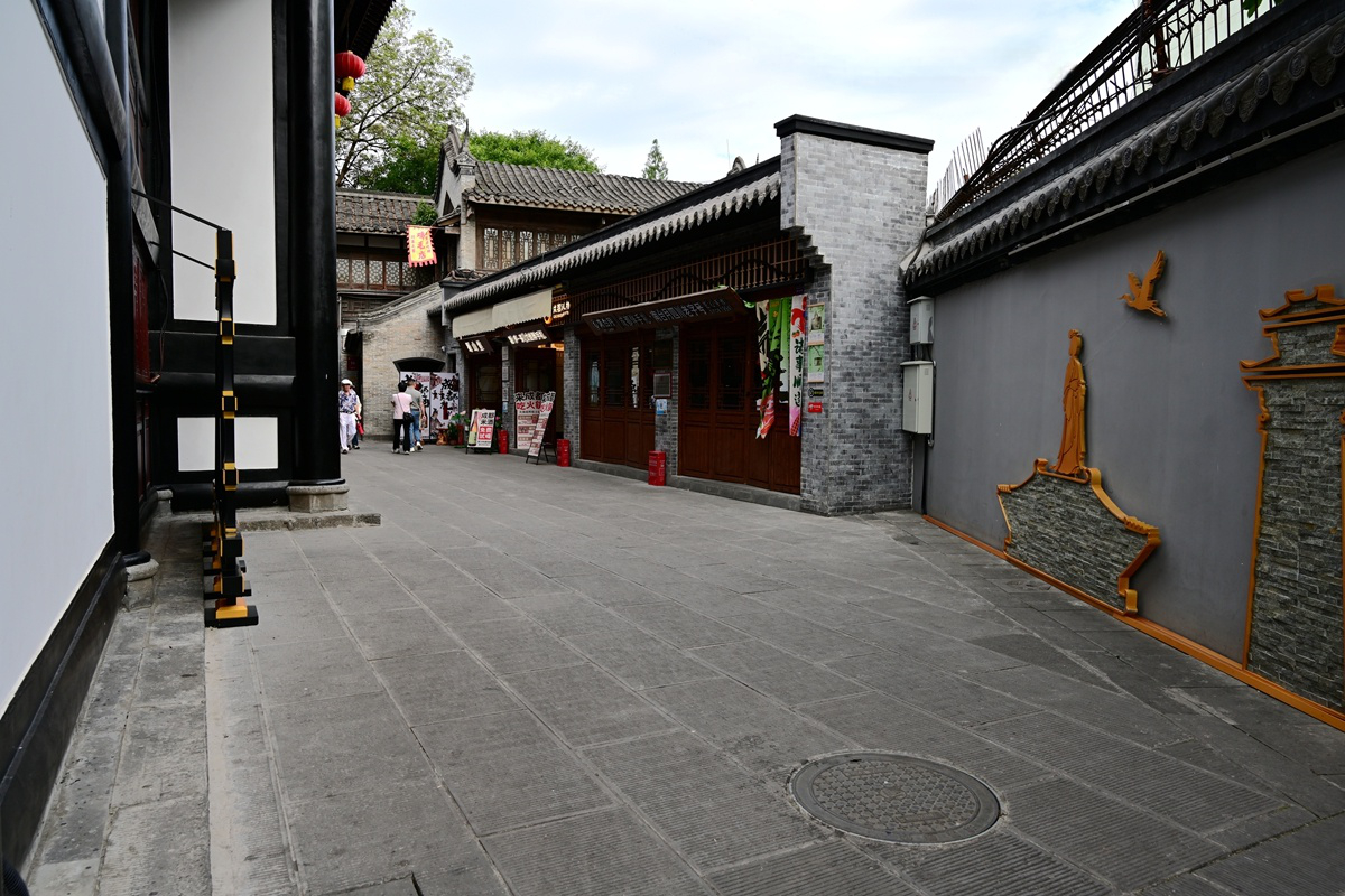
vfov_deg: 53.1
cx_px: 672
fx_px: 897
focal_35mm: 24
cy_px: 448
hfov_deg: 73.7
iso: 100
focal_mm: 24
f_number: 8
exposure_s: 1/100
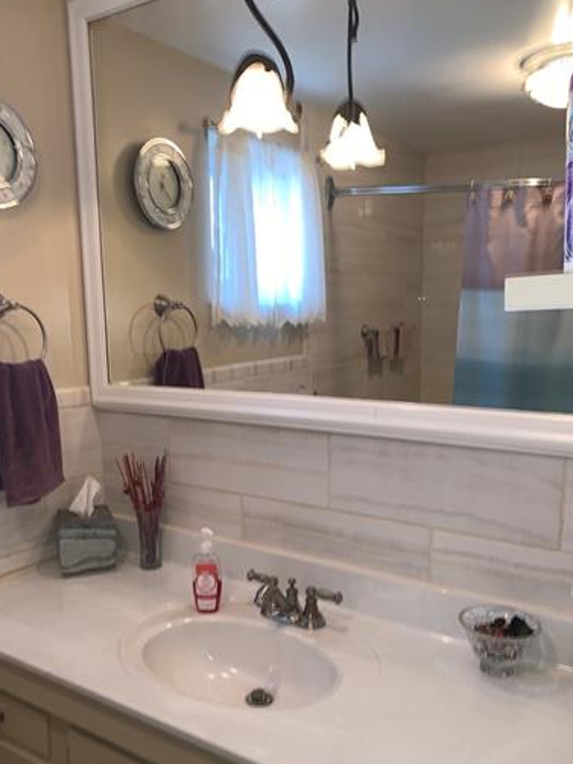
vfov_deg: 58.1
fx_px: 684
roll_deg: +0.9
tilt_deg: -9.8
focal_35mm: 31
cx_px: 261
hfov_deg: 45.4
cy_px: 437
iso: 32
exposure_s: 1/15
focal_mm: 4.25
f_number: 1.8
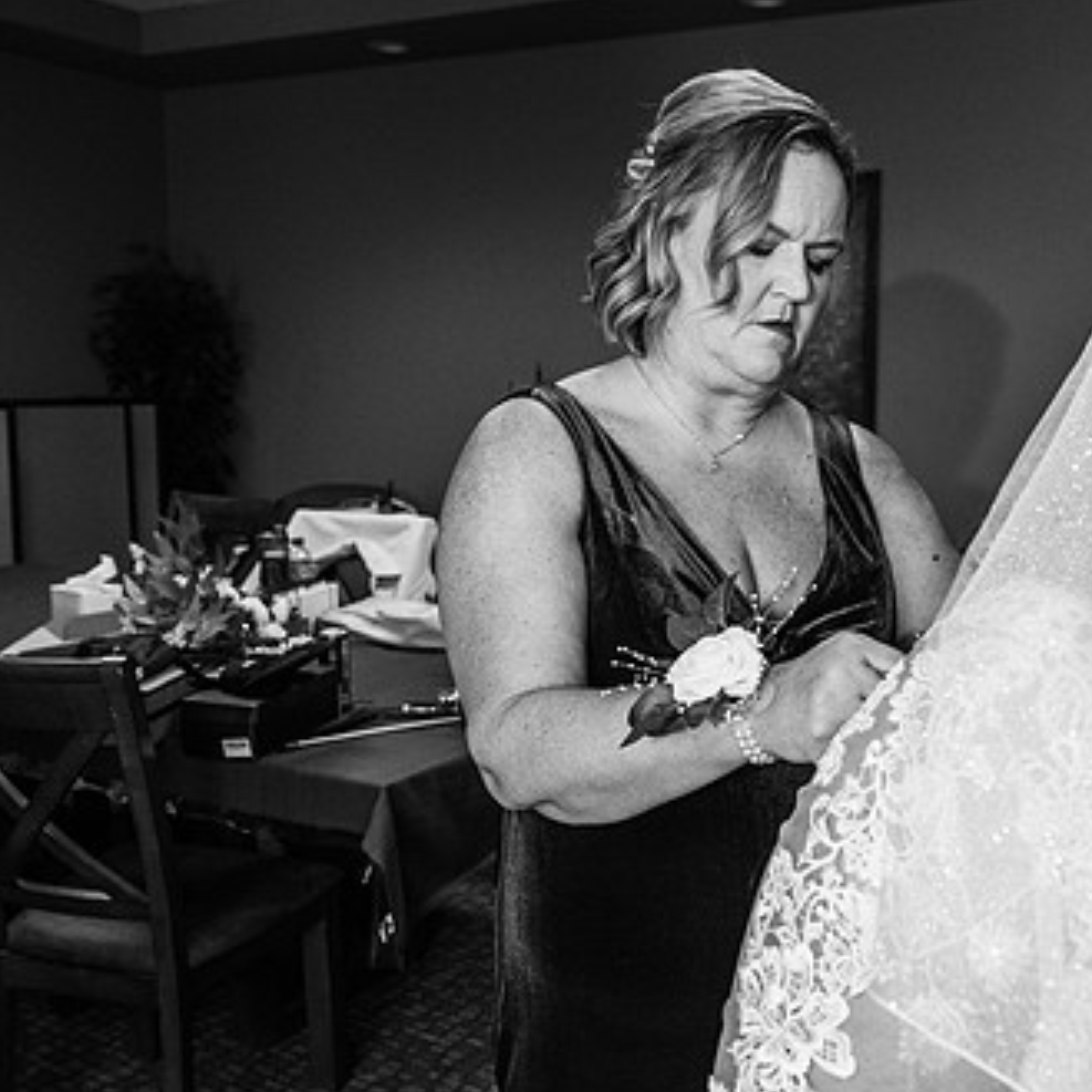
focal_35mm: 36
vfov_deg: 46.0
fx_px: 1285
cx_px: 724
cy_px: 553
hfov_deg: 45.4
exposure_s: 1/200
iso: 1250
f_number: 4.5
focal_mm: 24
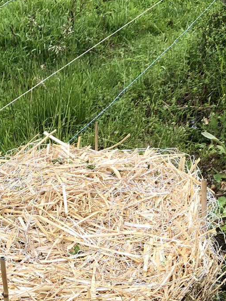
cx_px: 68
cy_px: 354
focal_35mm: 84
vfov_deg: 21.7
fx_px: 731
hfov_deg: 17.5
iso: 20
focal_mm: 3.99
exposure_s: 1/539
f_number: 1.8
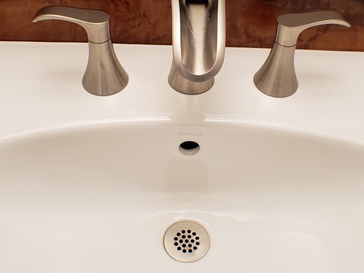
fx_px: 452
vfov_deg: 33.5
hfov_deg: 43.8
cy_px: 108
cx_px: 202
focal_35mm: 43
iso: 320
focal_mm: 4.3
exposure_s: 1/60
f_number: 1.5
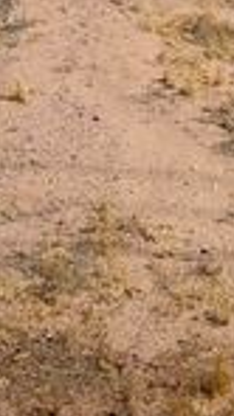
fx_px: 1305
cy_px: -238
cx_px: 248
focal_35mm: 118
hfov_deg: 10.1
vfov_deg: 16.3
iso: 80
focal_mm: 6.76
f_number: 1.78
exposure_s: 1/9091
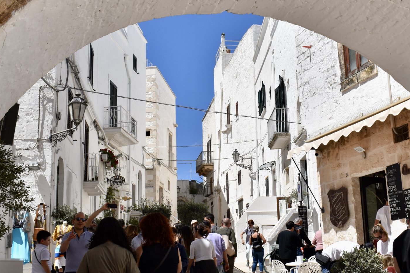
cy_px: 151
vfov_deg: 28.0
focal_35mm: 48
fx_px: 547
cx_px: 206
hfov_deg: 41.1
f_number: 11
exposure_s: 1/500
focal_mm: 22
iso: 200
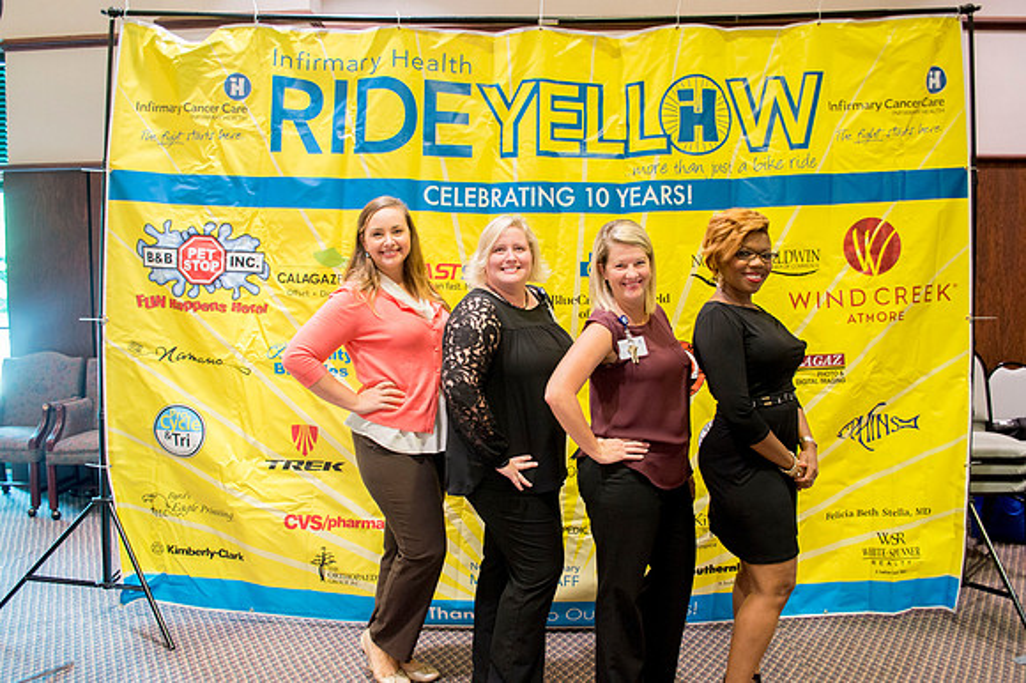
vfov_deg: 47.9
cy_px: 342
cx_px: 513
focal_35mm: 27
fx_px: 769
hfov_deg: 67.4
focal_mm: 18
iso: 640
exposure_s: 1/15
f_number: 3.5
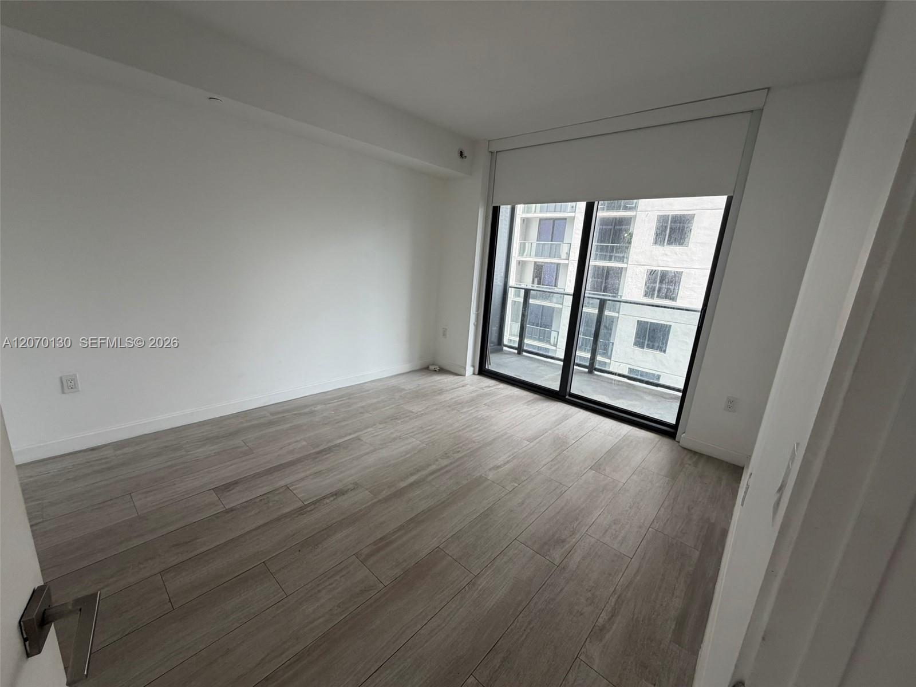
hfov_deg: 102.1
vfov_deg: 85.7
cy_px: 344
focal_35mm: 14
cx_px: 458
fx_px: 370
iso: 100
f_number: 2.2
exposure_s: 1/121
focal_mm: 2.22
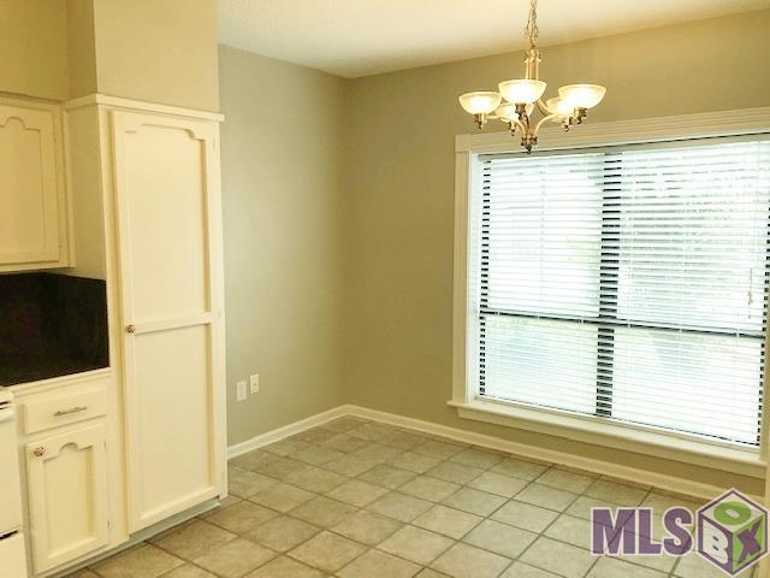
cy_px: 289
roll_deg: +1.4
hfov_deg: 63.4
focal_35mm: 28
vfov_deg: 49.7
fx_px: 623
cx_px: 385
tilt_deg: -6.1
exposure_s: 1/40
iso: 25
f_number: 1.8
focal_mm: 3.99
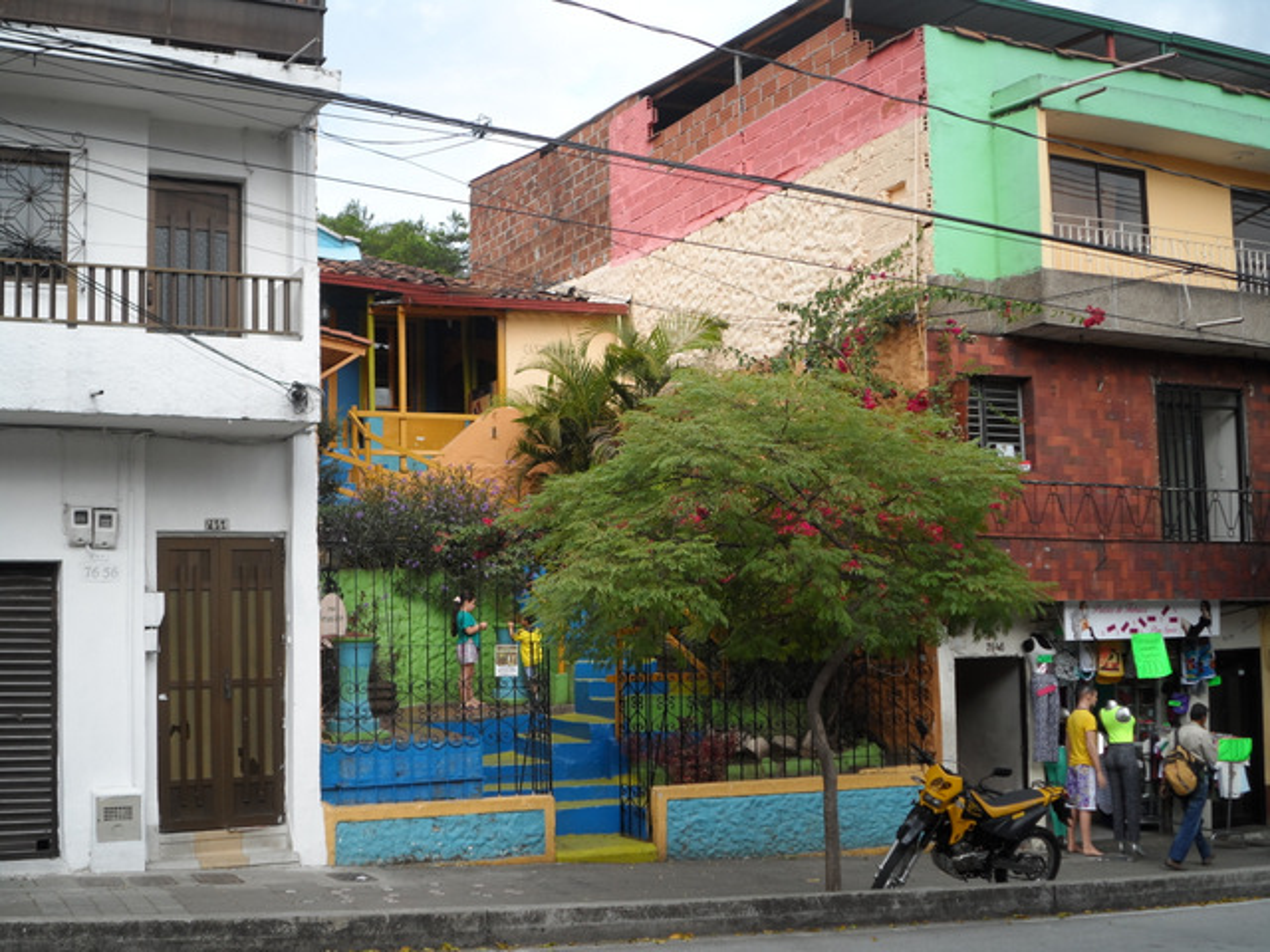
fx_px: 1578
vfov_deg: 33.6
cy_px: 476
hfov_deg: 43.9
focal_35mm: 43
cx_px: 635
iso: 80
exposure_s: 1/125
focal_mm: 7.8
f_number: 3.2
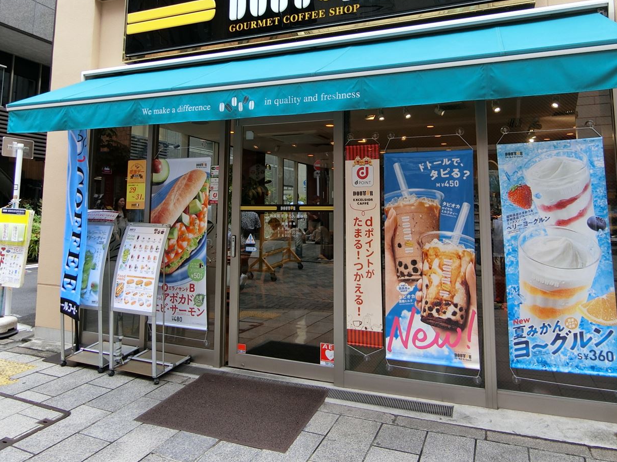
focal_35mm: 25
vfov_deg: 54.1
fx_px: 446
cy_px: 167
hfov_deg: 69.4
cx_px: 314
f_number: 2.7
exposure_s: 1/200
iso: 80
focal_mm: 4.06
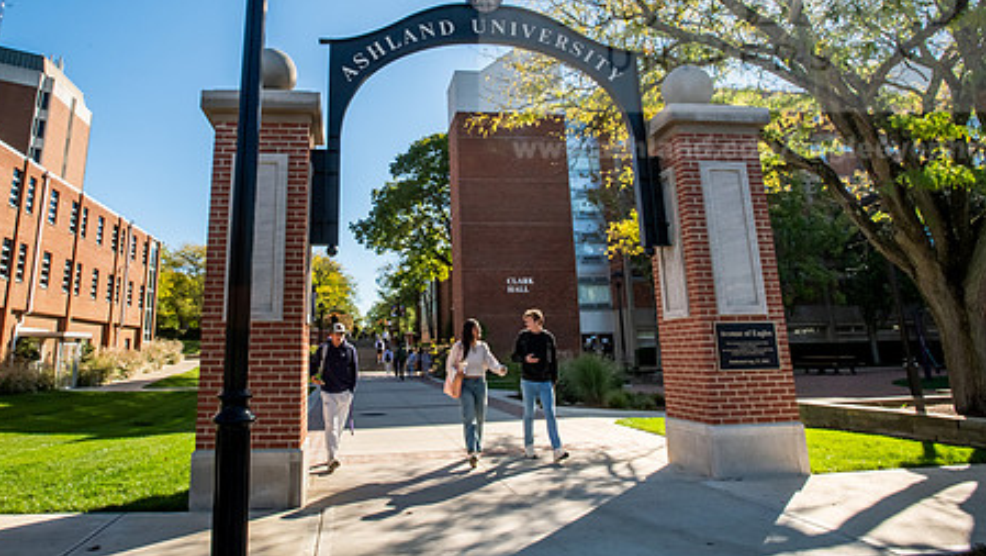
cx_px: 413
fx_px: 602
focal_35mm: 23
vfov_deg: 48.9
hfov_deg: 78.1
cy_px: 194
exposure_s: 1/160
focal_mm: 17
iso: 1000
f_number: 22
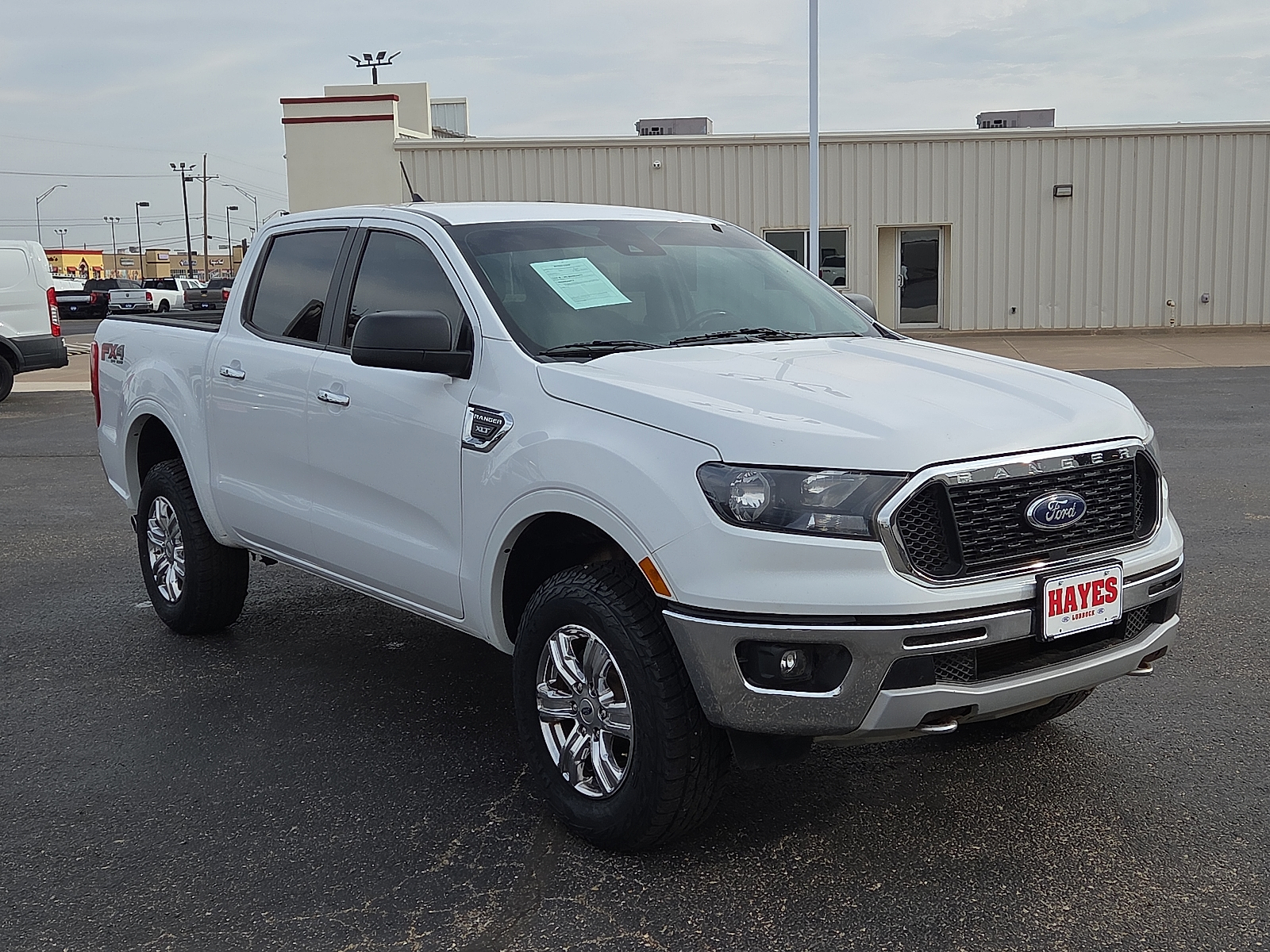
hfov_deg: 46.8
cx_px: 635
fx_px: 1468
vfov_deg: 36.0
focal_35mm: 40
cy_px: 476
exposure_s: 1/5000
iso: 76
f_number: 1.8
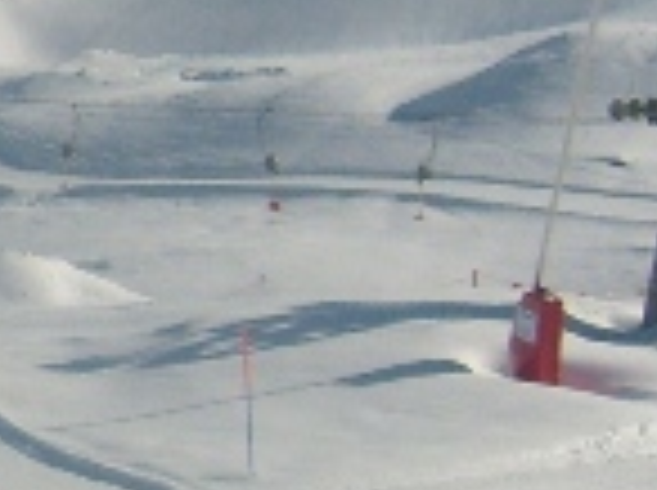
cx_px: -938
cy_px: 315
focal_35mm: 172
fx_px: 3259
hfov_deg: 10.0
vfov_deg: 8.6
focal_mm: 5.8
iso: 80
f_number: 7.1
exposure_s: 1/750
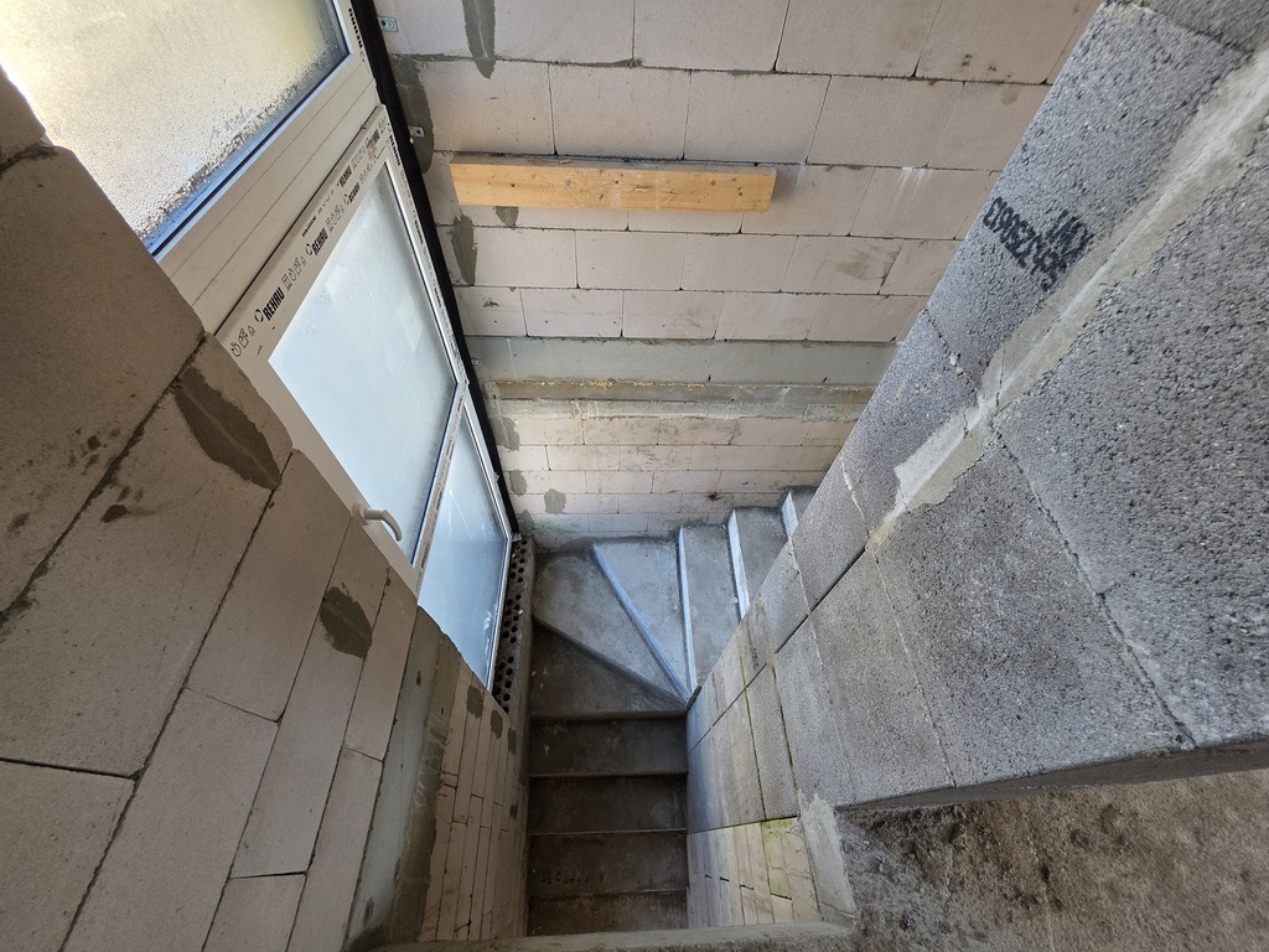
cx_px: 634
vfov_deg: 89.9
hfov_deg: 106.2
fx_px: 477
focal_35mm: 13
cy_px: 476
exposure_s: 1/100
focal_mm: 2.2
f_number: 1.9
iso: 64
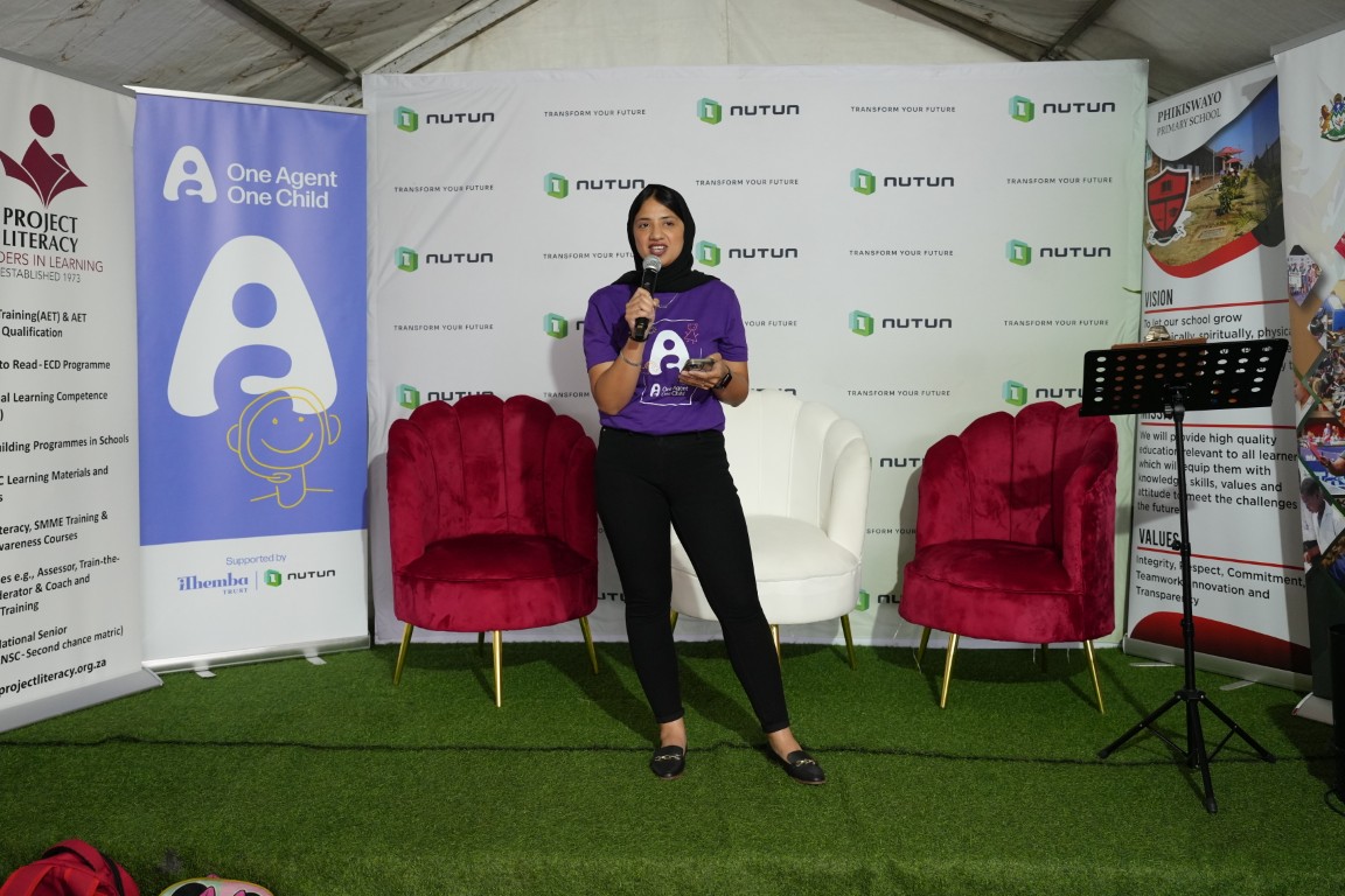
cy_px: 448
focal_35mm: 35
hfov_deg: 54.4
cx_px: 672
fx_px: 1308
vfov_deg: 37.9
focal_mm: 35
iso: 2500
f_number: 4
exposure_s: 1/160
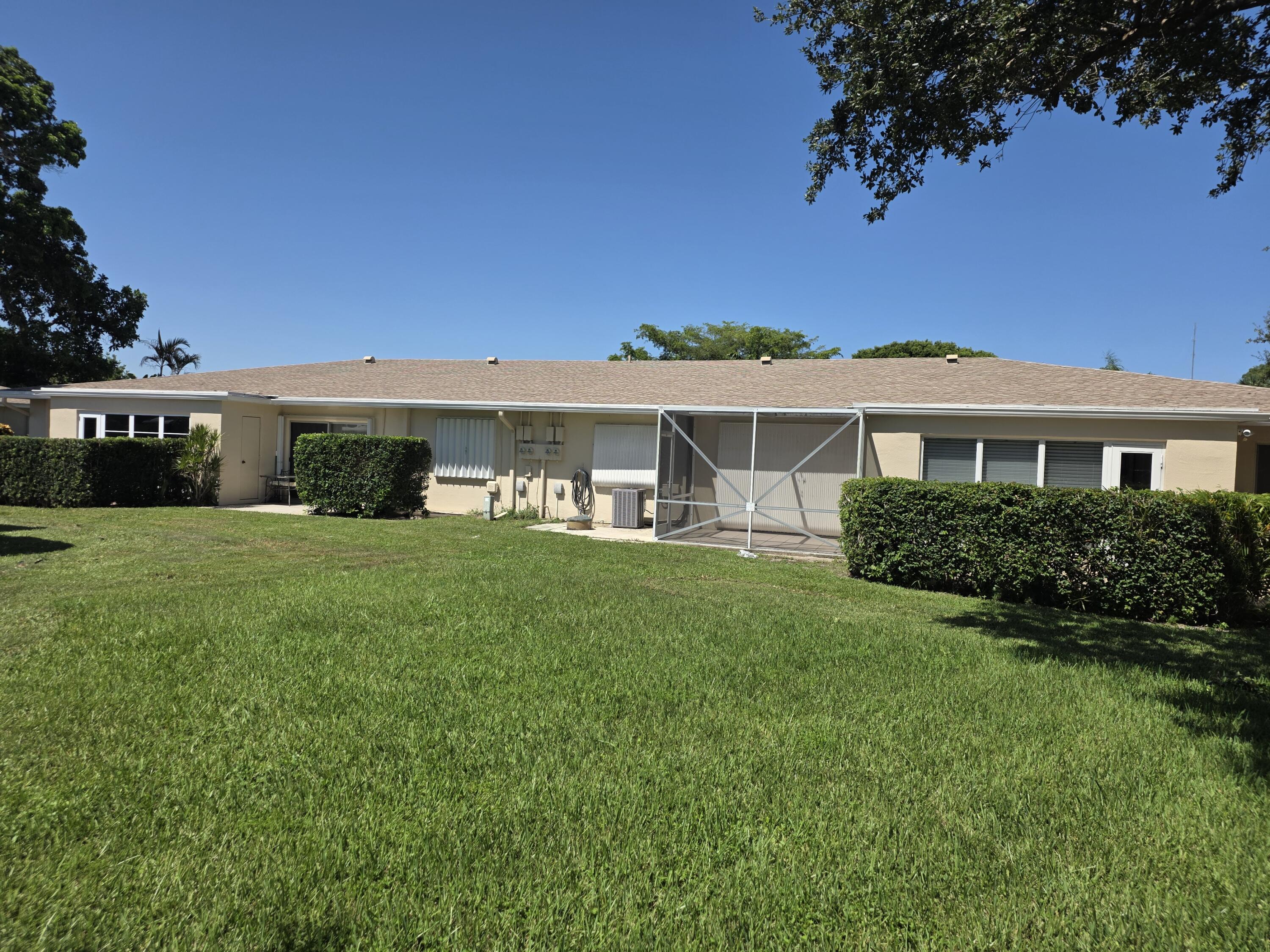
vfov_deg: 58.9
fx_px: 844
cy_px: 476
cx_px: 635
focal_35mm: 23
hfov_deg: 73.9
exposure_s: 1/7061
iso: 80
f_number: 1.7
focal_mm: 6.25
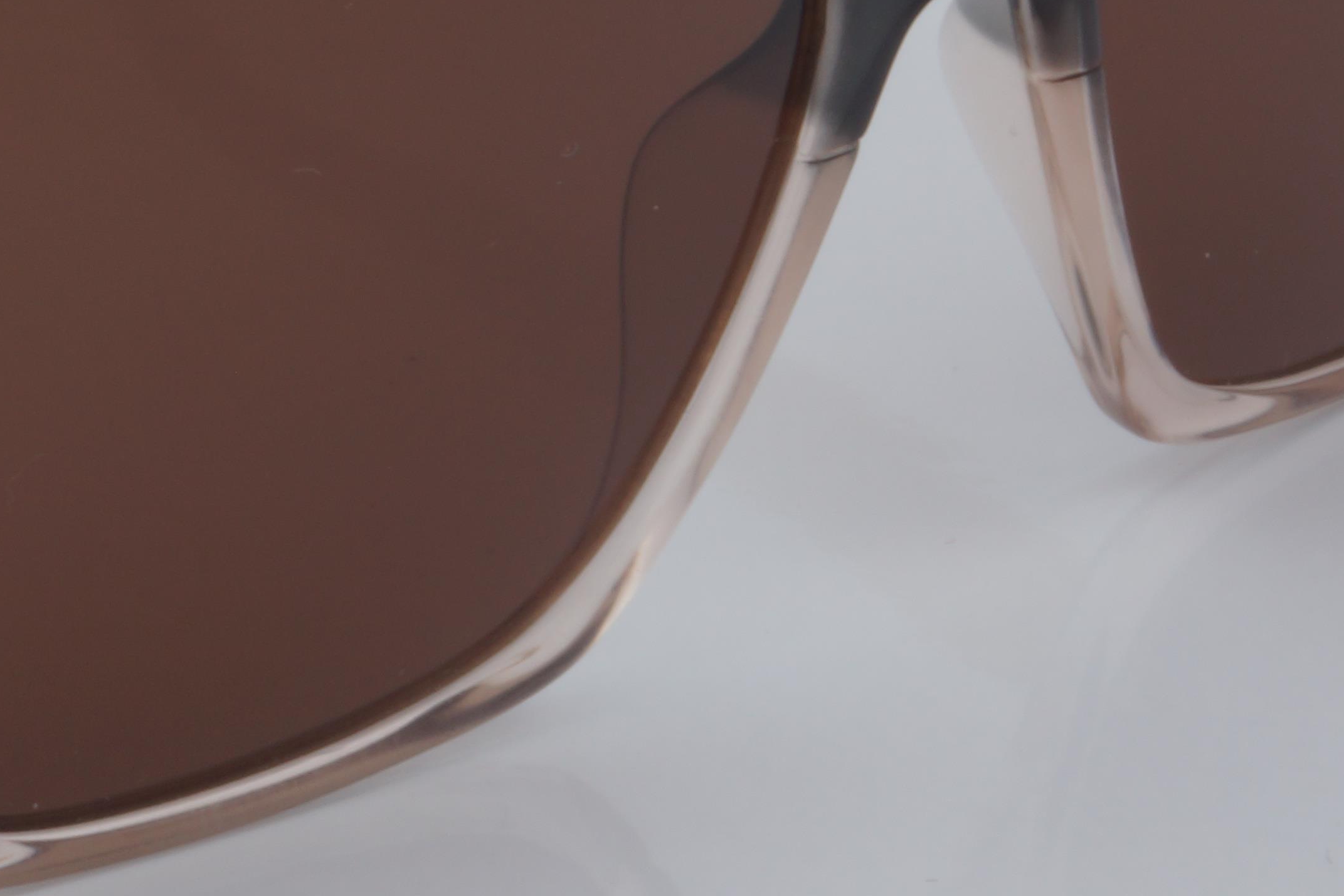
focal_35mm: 210
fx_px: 7840
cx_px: -21
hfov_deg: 9.7
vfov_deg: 6.5
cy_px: 115
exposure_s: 1/4
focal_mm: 50
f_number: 32
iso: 100
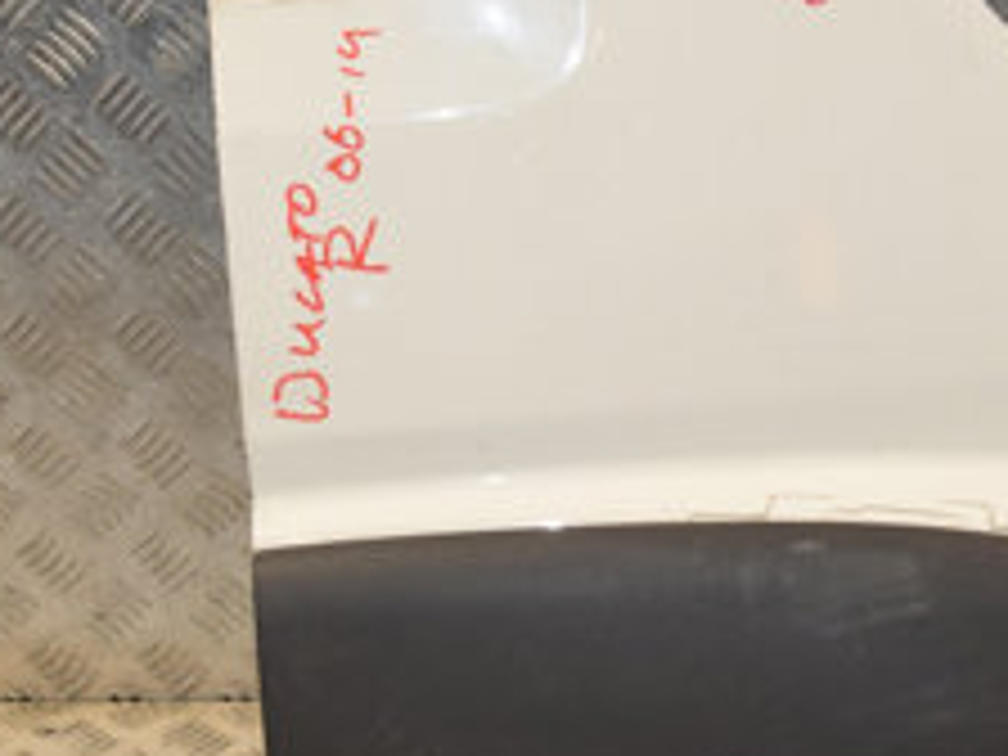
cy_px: 230
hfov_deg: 22.6
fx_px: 2515
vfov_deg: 17.0
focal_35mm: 86
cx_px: 585
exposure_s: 1/200
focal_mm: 21
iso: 800
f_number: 8
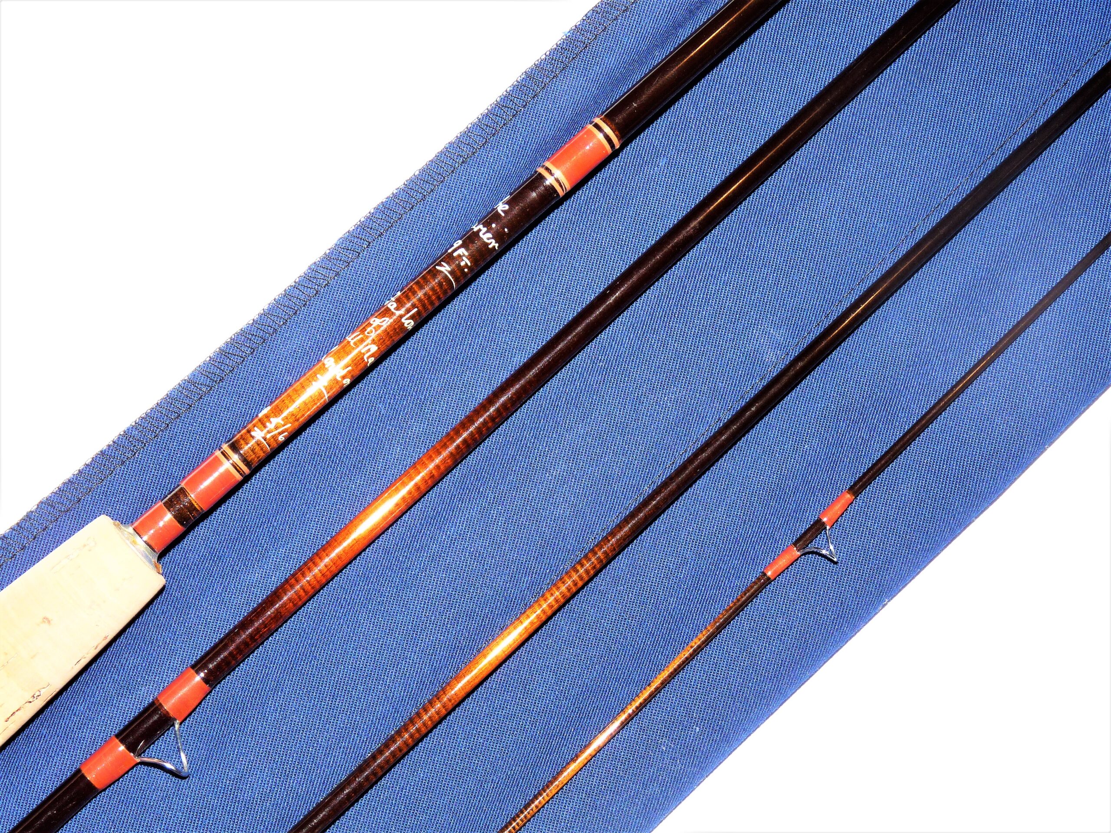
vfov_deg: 22.6
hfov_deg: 29.8
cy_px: 416
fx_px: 2086
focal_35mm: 65
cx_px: 556
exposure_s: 1/30
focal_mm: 11.5
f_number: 3.4
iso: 100
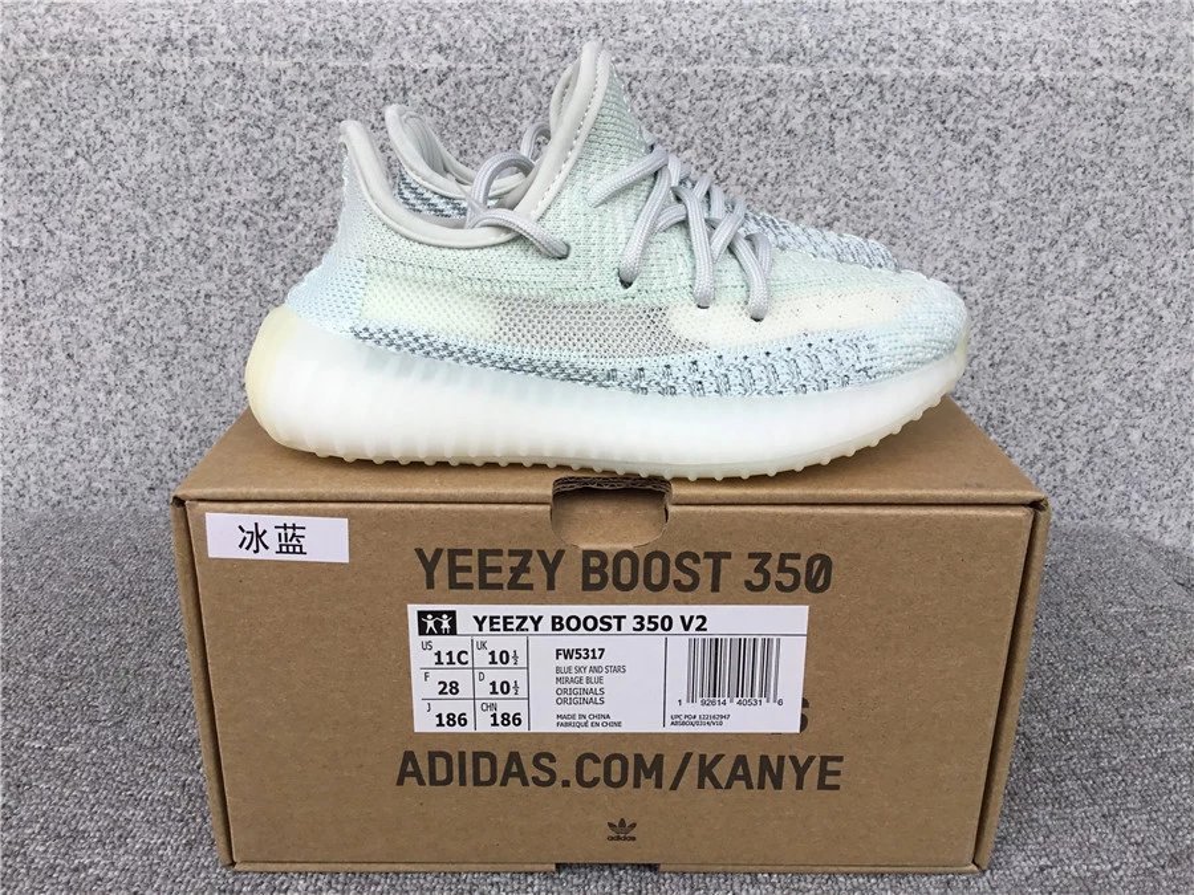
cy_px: 448
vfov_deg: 45.4
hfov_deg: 58.4
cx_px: 597
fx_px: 1069
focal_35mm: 31
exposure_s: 1/291
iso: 25
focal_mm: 3.3
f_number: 2.4
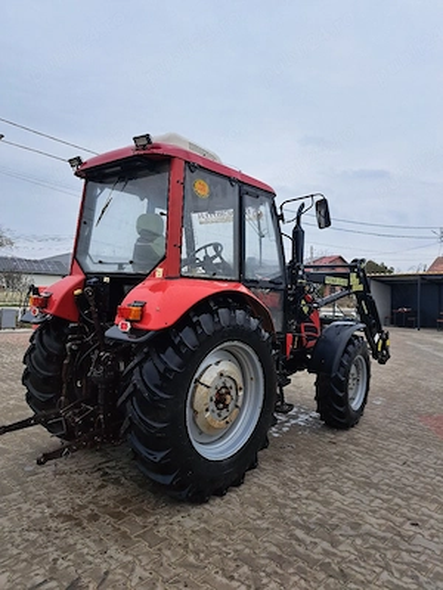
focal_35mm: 24
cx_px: 222
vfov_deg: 71.6
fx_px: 410
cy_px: 295
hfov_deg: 56.8
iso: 50
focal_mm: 5.23
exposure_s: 1/476
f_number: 1.8
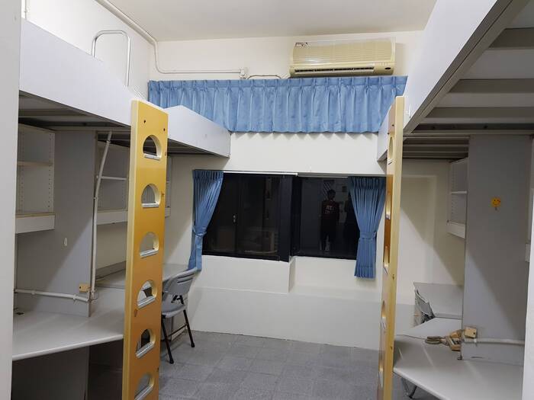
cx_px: 267
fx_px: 401
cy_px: 200
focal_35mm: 26
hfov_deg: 67.3
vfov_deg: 53.1
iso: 200
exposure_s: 1/24
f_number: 1.7
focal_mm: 4.2
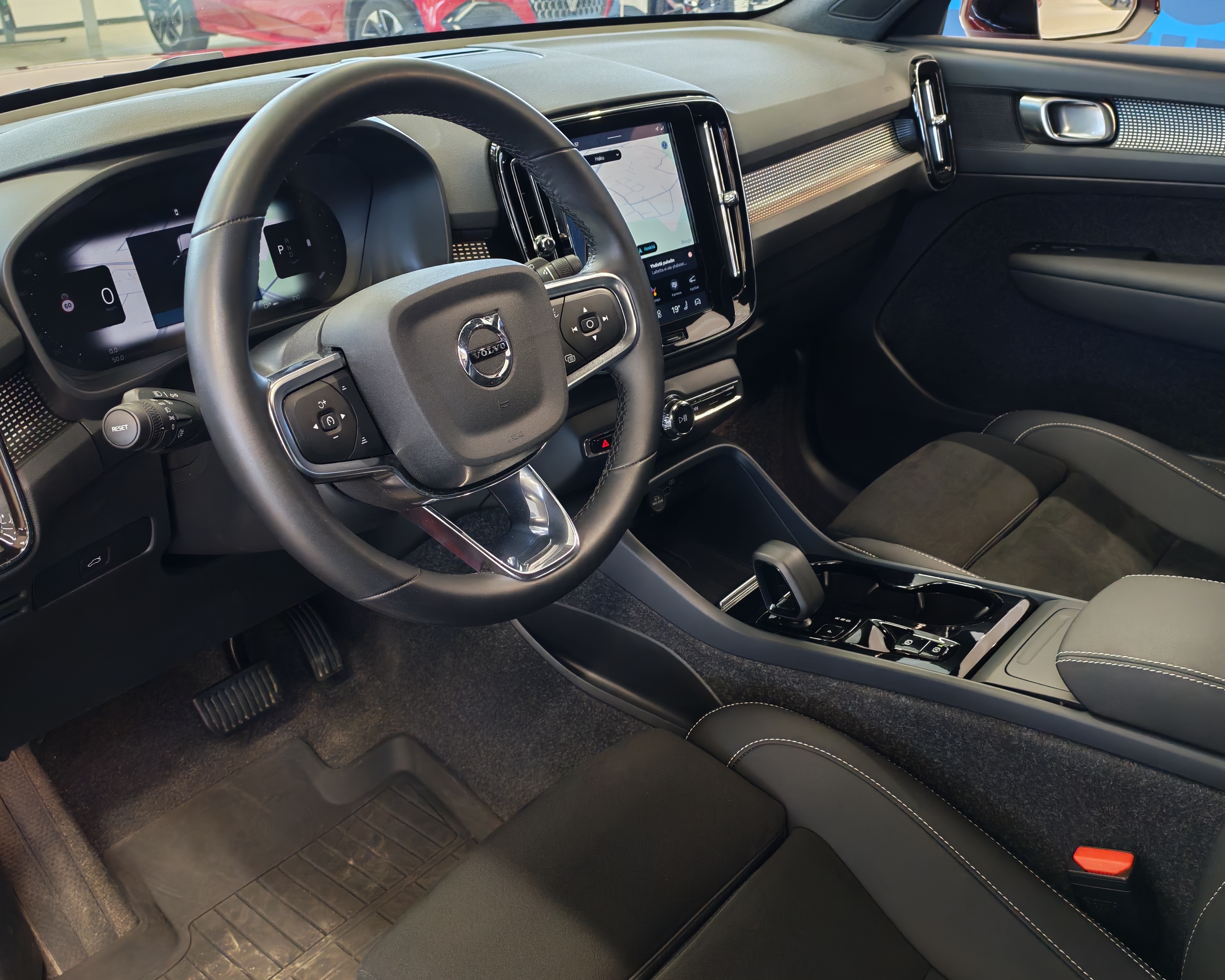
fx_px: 1196
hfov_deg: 54.2
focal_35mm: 33
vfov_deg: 44.5
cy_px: 490
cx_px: 609
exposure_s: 1/50
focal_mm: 6.12
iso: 1000
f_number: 1.9
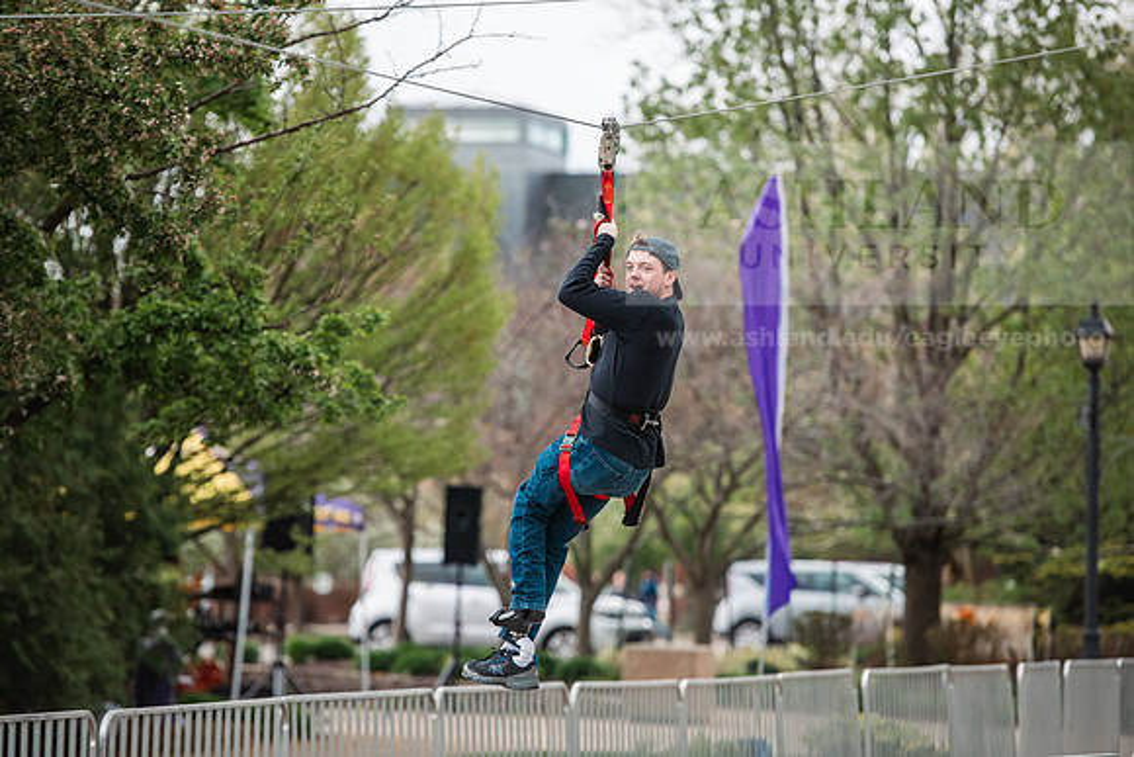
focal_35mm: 185
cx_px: 567
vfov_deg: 7.4
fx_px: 5829
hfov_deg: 11.1
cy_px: 378
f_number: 3.5
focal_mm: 185
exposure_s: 1/640
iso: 400
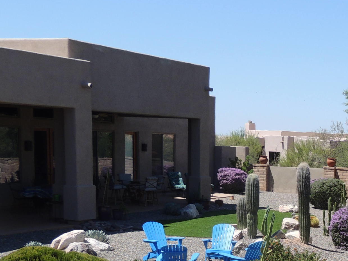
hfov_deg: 23.1
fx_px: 804
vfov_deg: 17.9
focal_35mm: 80
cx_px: 377
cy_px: 272
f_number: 3.2
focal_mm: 5.8
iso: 100
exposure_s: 1/1000
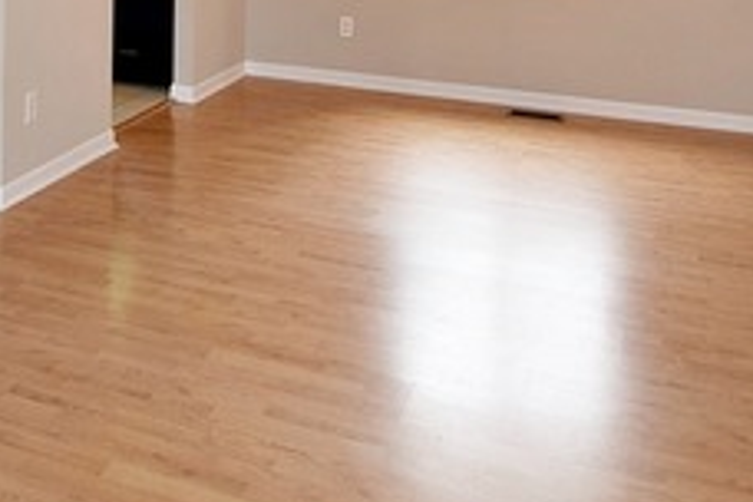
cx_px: 205
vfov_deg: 24.8
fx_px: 971
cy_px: -170
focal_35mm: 46
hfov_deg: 41.4
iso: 450
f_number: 5.6
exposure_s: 1/125
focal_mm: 11
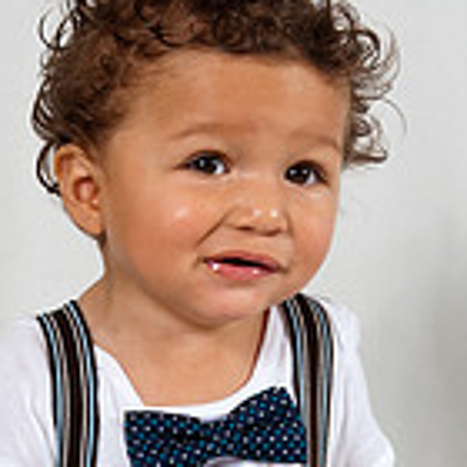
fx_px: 1877
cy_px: 497
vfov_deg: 13.9
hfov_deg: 14.2
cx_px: 295
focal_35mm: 123
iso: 200
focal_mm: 45
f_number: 7.1
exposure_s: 1/200
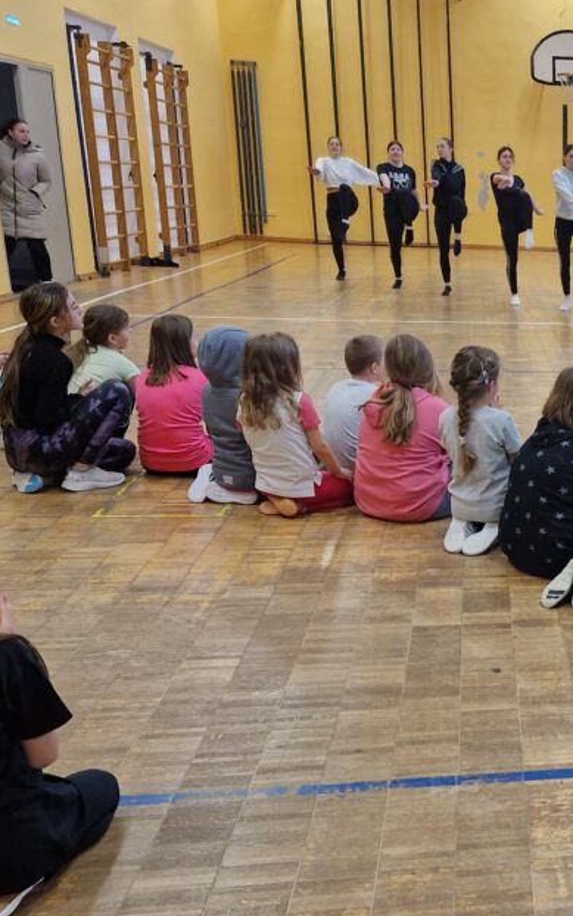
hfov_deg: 24.7
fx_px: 1174
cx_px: 692
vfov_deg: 42.4
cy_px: 546
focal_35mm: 47
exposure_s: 1/180
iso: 200
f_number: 1.8
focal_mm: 5.4
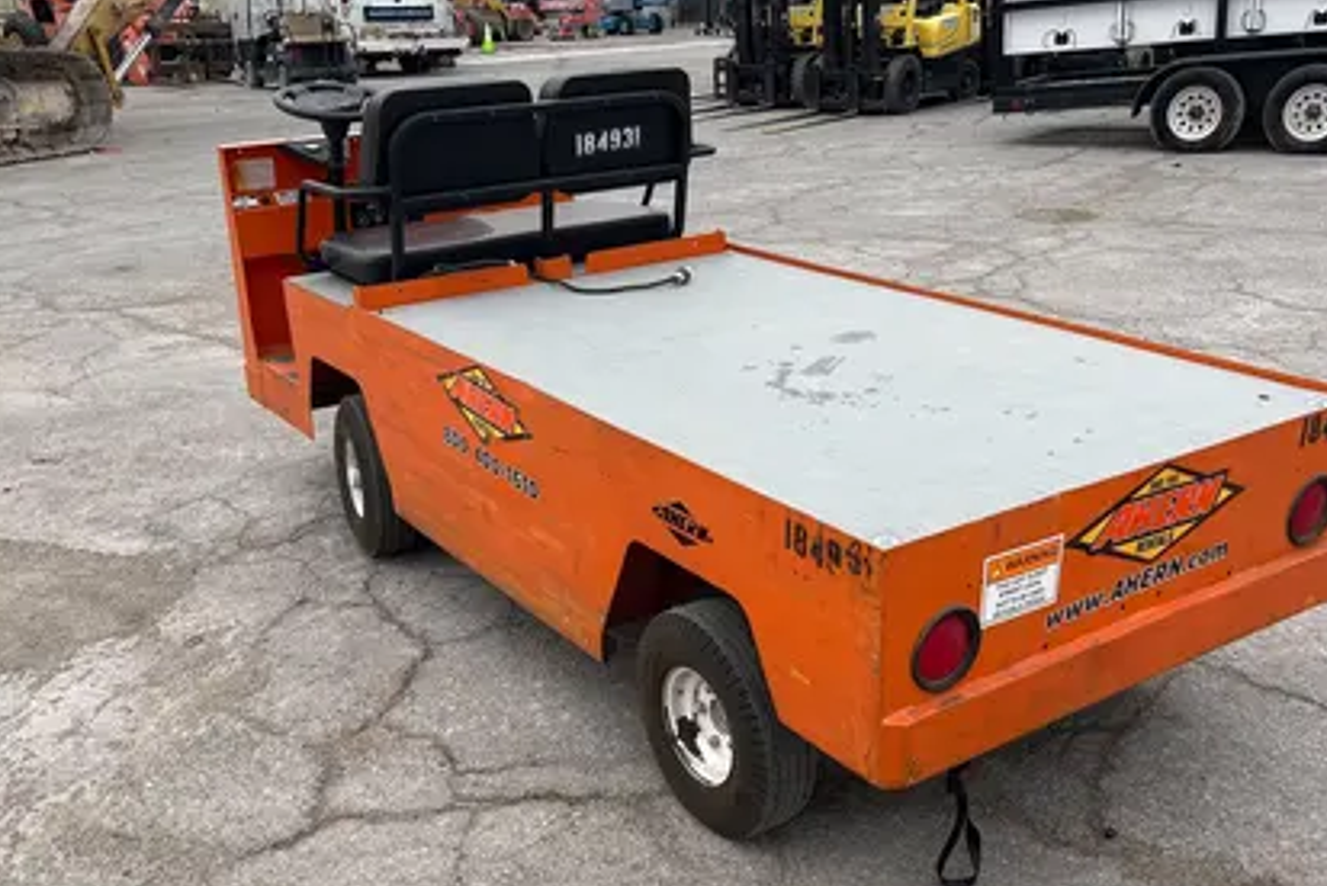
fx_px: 1328
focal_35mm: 36
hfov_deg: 53.1
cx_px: 697
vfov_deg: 36.8
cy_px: 544
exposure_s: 1/2410
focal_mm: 5.1
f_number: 1.6
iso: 50
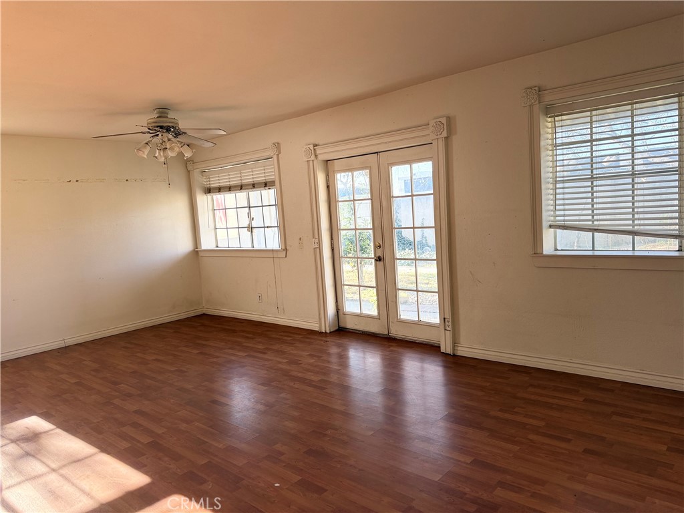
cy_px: 256
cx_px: 342
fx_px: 474
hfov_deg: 71.6
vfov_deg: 56.8
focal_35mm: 24
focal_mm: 6.76
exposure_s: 1/313
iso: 100
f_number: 1.78
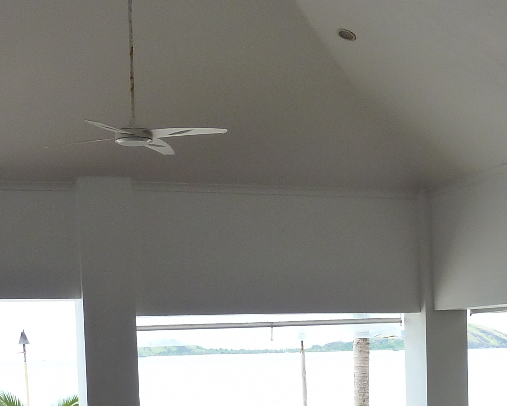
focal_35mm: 70
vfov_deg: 20.9
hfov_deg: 27.1
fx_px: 1051
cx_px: 278
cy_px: 430
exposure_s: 1/125
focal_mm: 4.1
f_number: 4
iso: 125
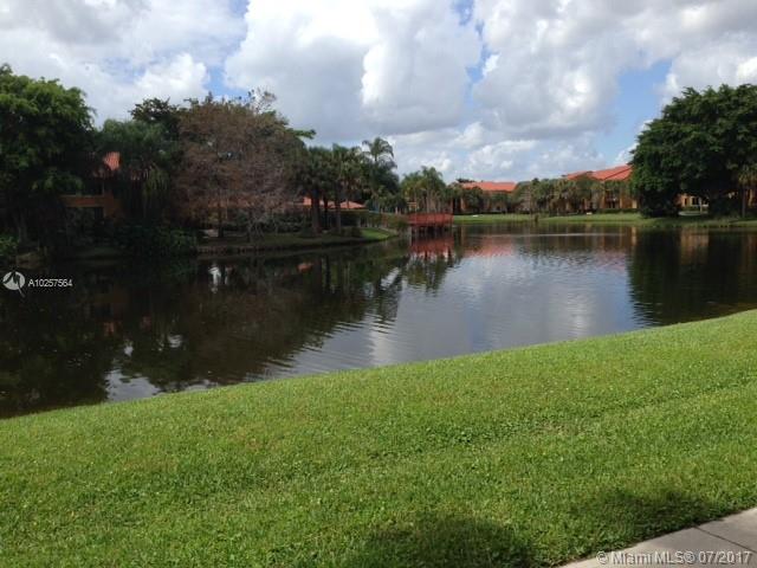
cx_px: 378
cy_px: 284
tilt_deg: -7.3
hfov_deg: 55.4
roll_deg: +2.7
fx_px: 722
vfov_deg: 42.9
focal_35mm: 33
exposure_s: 1/1595
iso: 50
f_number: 2.4
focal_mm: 4.12
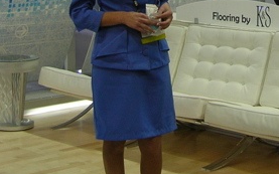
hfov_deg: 18.7
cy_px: -83
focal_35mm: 110
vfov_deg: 11.4
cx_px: 236
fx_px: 836
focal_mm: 6
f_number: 2.7
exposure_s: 1/22.5
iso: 50
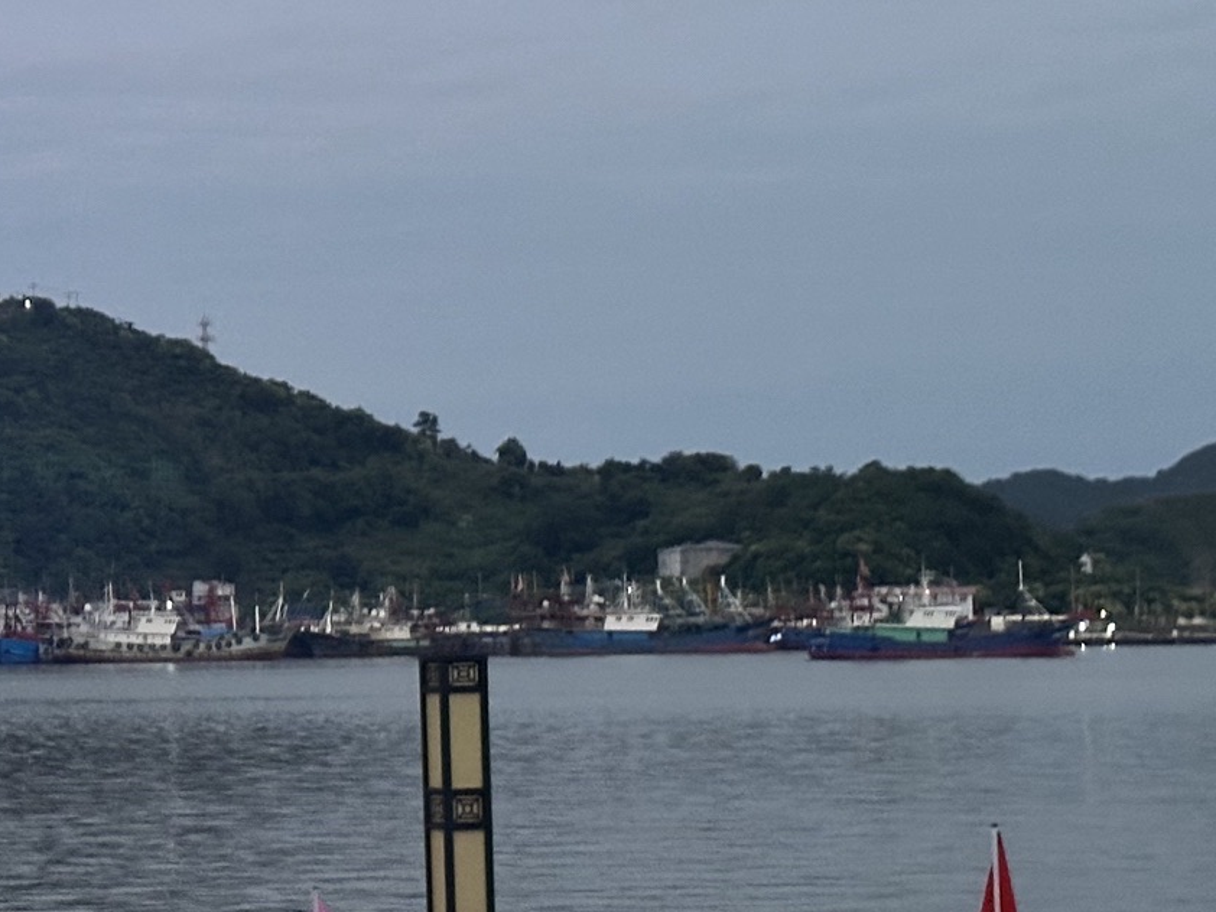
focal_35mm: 114
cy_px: 436
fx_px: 4006
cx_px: -113
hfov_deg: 16.7
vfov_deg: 13.0
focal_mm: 6.86
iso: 640
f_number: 1.78
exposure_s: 1/30
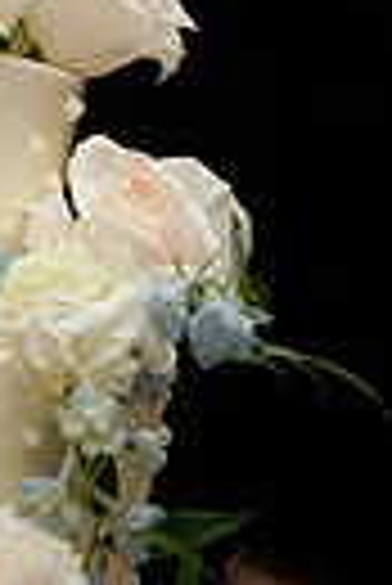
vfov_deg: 13.7
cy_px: -126
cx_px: -237
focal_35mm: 145
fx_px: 2362
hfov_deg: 9.2
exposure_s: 1/80
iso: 800
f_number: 4
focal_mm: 28
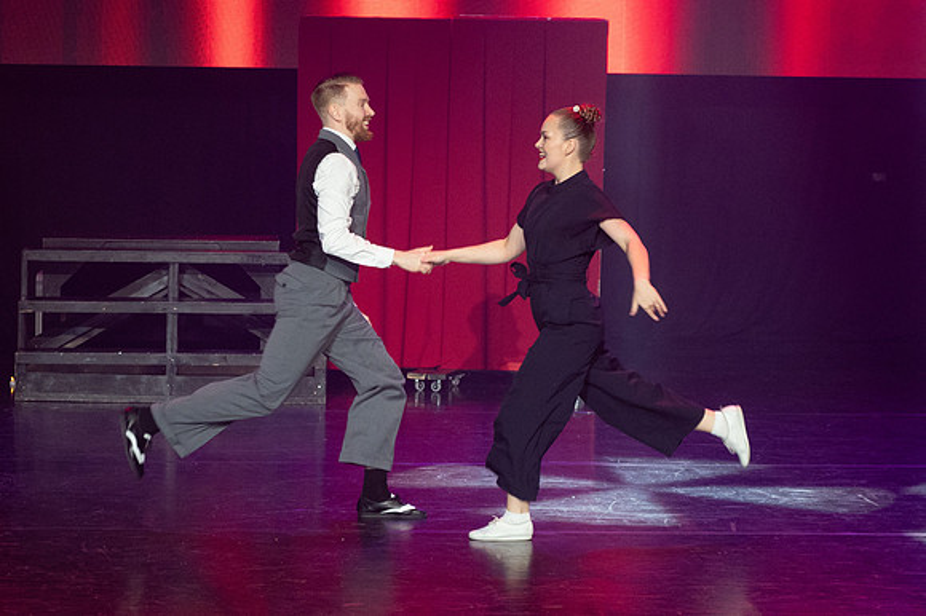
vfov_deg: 10.1
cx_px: 345
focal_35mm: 136
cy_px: 364
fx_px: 3486
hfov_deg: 15.1
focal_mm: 70
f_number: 2.8
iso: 2800
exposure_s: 1/200
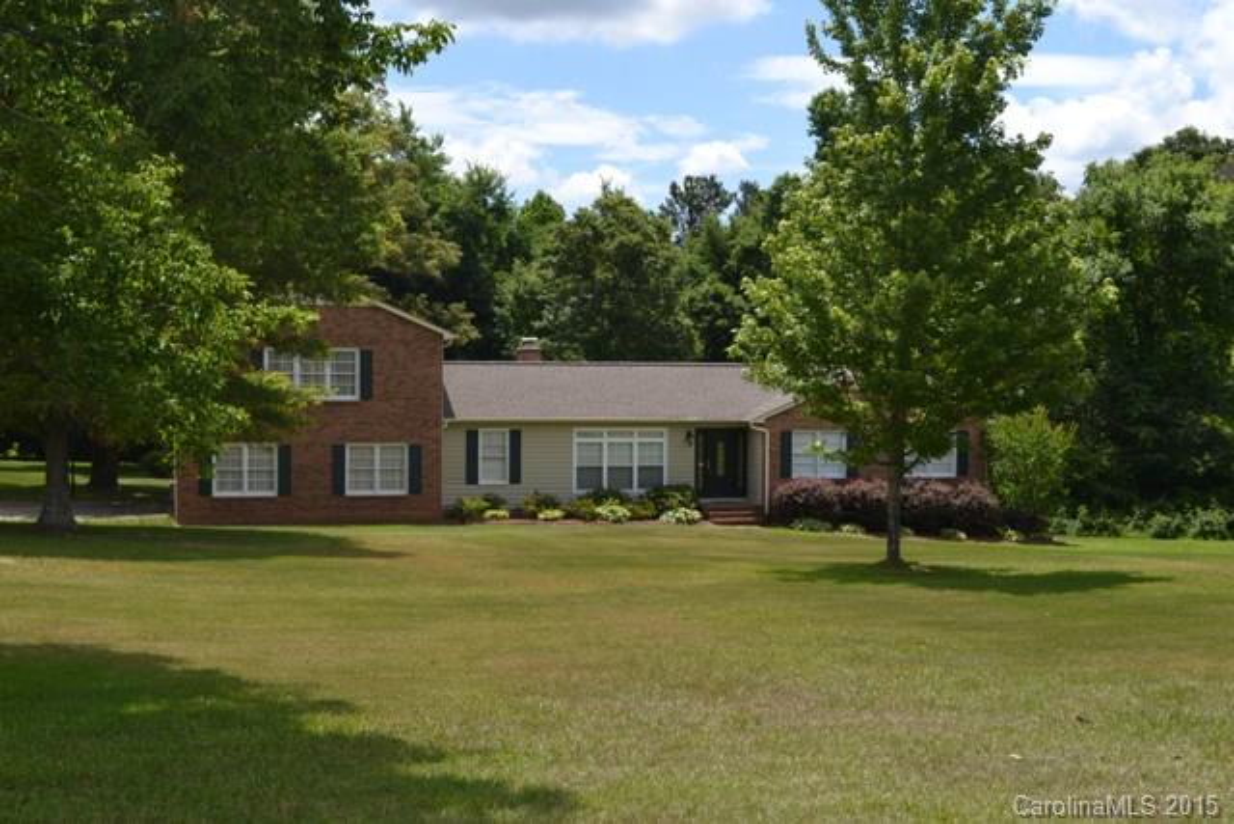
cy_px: 412
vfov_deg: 29.9
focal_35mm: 45
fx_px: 1543
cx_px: 617
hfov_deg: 43.6
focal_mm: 30
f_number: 8
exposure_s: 1/200
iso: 100
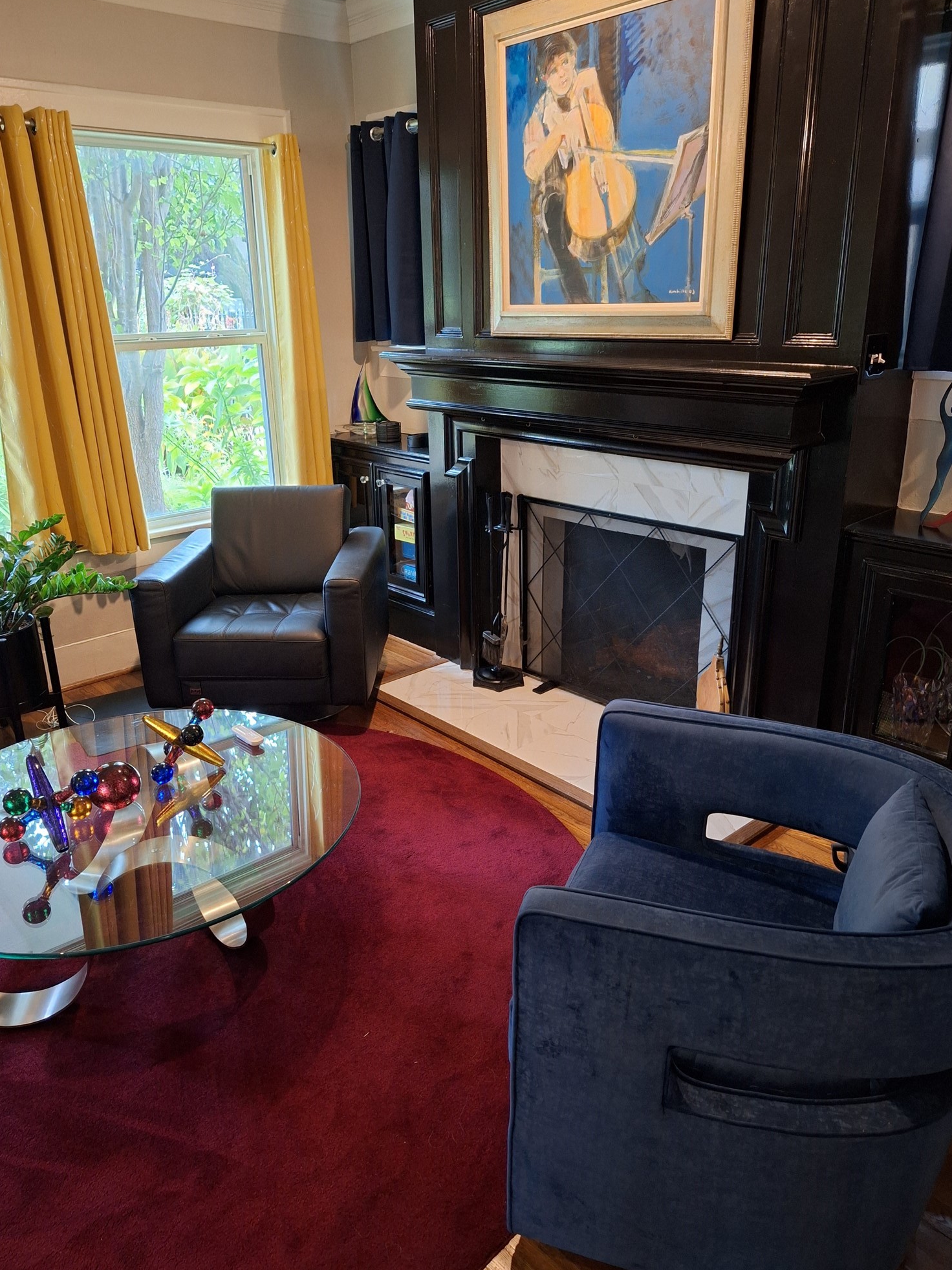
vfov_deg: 71.6
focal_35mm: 24
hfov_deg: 56.8
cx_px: 465
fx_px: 880
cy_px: 611
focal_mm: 5.54
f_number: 1.8
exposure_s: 1/24
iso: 400
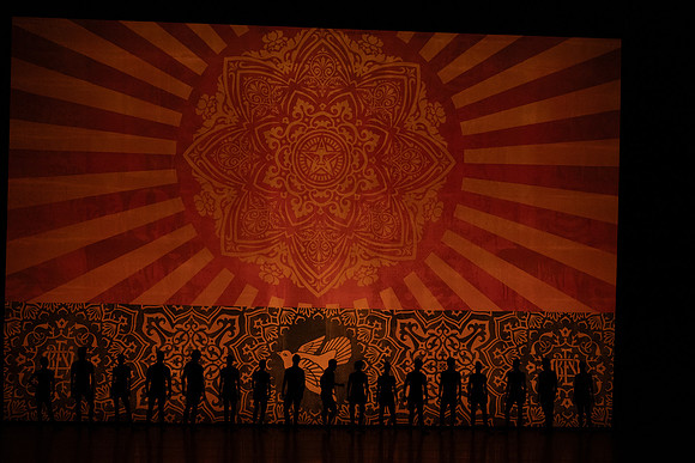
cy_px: 232
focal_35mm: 100
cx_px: 348
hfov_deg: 20.4
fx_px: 1931
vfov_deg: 13.7
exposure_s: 1/400
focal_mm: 100
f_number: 6.3
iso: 6400
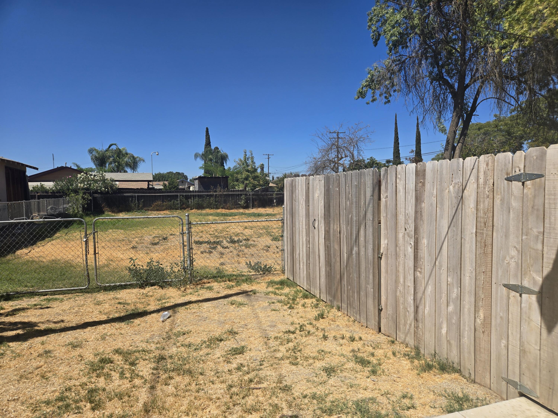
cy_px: 209
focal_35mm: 23
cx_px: 279
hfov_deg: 73.9
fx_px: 371
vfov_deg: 58.9
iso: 25
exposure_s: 1/2679
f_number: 1.8
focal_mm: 5.4
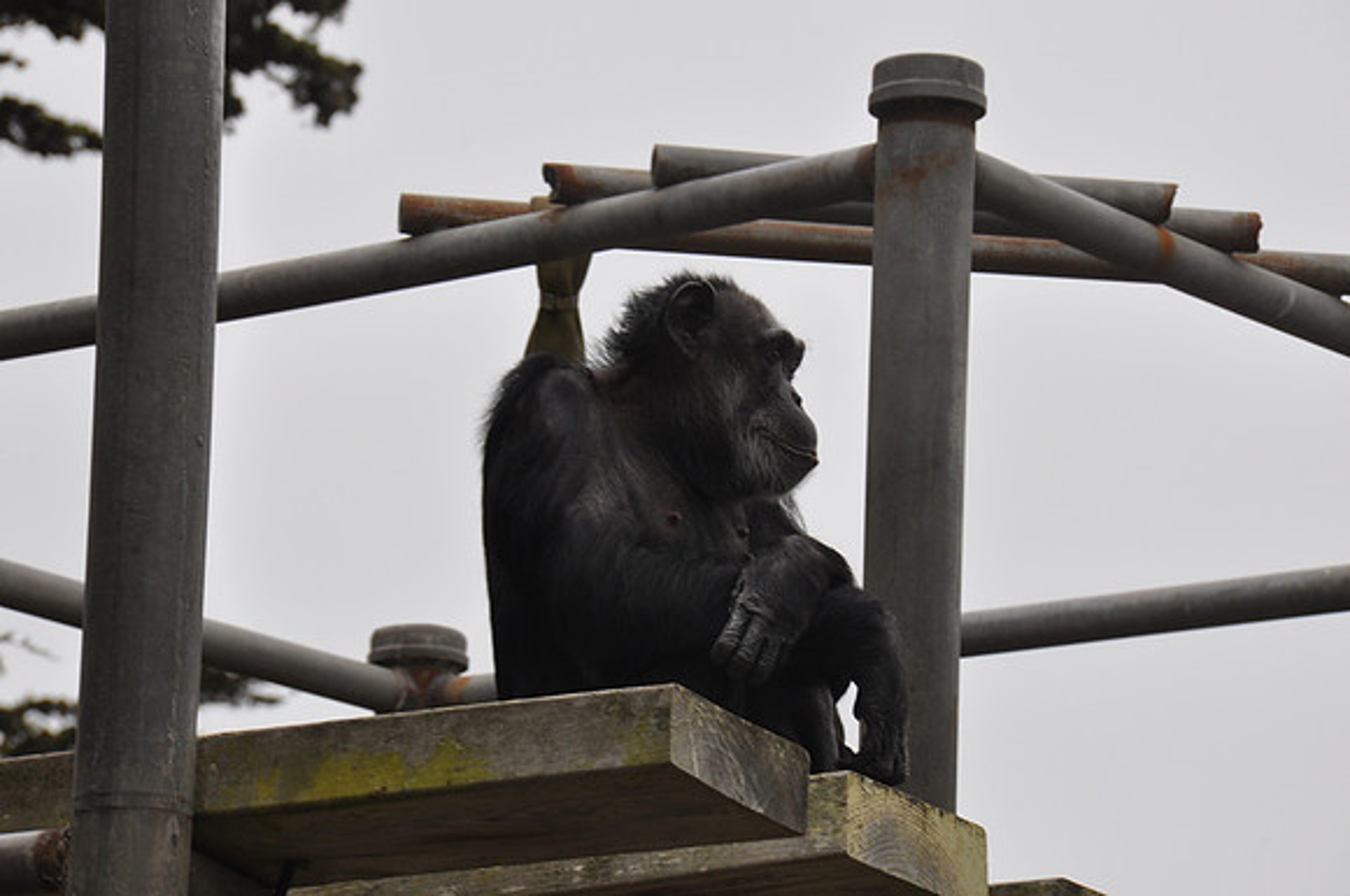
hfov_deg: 5.3
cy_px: 448
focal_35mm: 390
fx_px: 14604
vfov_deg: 3.5
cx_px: 675
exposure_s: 1/200
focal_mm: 260
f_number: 14
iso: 320
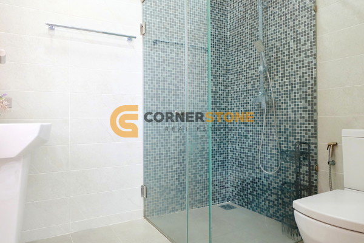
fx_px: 243
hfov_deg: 73.7
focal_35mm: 24
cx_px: 182
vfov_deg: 53.1
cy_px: 122
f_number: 4
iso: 2000
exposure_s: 1/30
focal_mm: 16
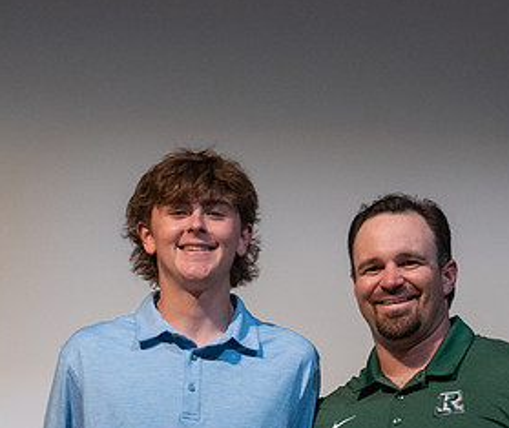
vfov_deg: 4.5
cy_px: 399
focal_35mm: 351
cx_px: 343
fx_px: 5398
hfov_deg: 5.4
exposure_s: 1/320
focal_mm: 158
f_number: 4
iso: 5000
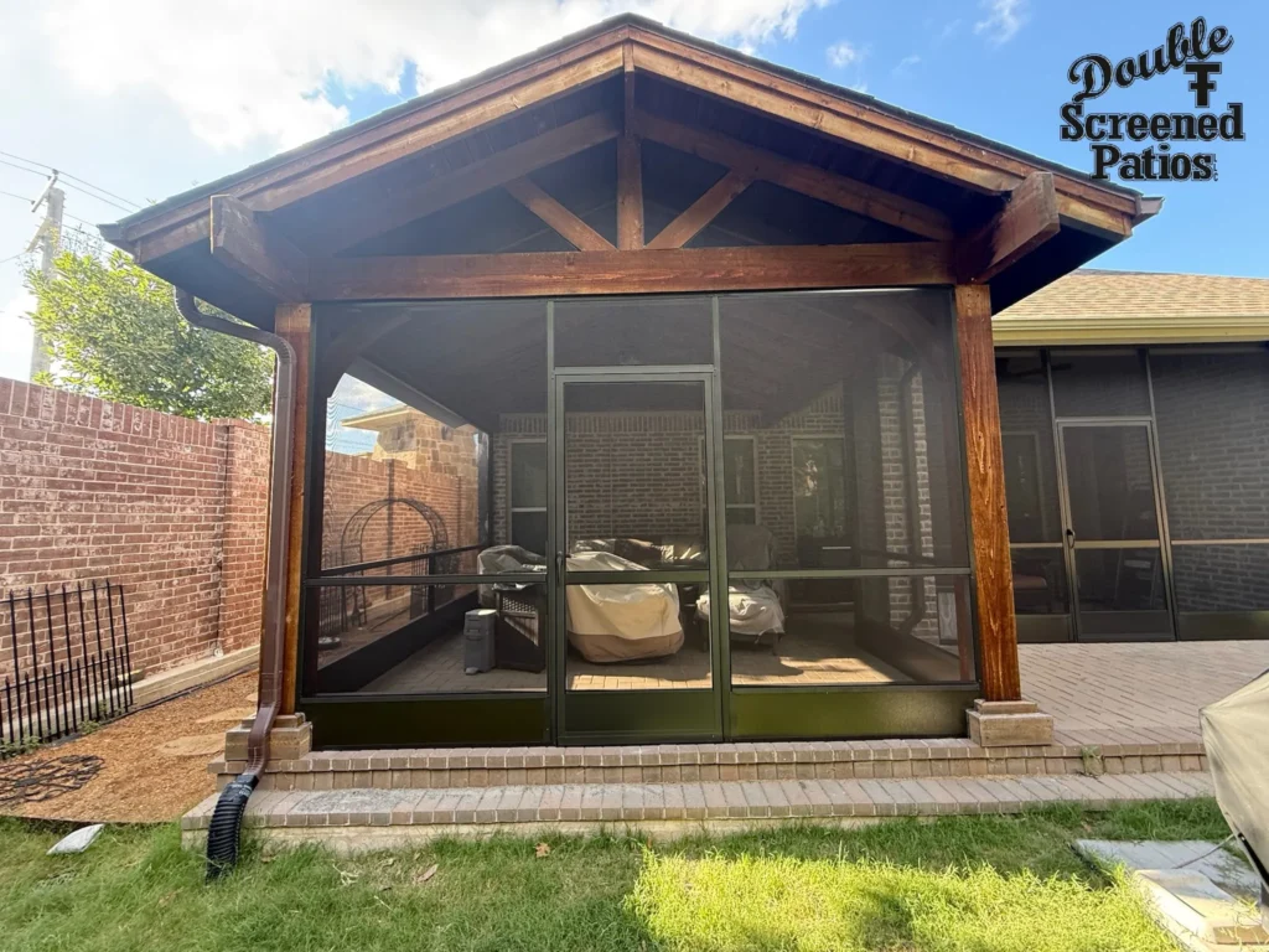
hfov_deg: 102.1
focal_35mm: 14
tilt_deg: +6.3
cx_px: 634
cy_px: 476
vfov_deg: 85.7
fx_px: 513
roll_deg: +0.8
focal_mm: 2.2
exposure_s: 1/99
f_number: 2.2
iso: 100
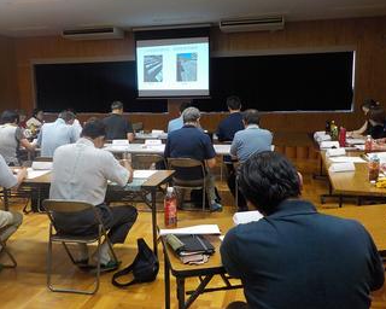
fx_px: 366
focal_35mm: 32
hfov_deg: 55.7
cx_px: 189
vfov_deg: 45.8
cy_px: 151
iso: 360
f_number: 3.3
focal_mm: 4.1
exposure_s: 1/30
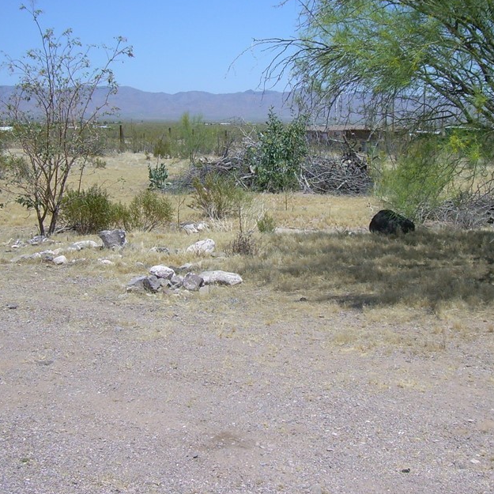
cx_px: 308
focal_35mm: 55
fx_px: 888
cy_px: 221
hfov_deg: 31.0
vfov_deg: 31.1
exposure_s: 1/1189
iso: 50
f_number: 2.8
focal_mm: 6.3
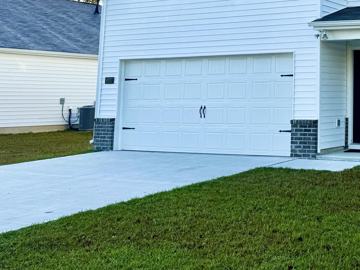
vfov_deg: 25.5
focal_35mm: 55
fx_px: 572
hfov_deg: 31.6
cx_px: 378
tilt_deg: +7.1
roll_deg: -0.3
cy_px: 15
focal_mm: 6.76
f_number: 1.78
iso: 80
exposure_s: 1/2833
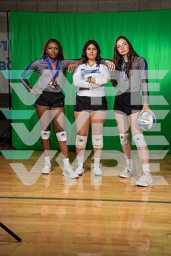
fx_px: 321
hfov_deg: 29.9
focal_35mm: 45
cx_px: 86
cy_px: 128
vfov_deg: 43.6
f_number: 5.6
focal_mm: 45
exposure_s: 1/250
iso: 160
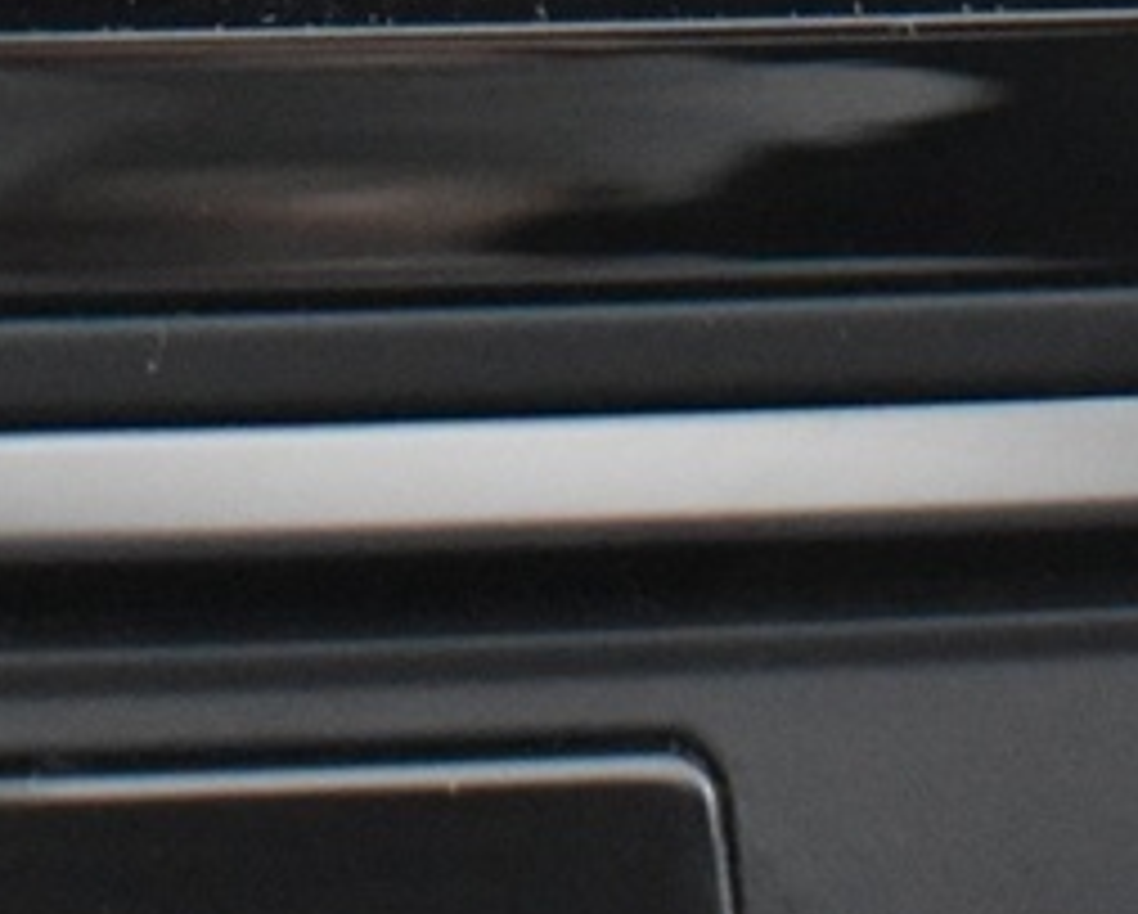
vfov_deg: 8.8
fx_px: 5463
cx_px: 148
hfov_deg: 11.8
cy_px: -1198
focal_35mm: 162
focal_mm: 18
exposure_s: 1/20
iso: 3200
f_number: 3.5
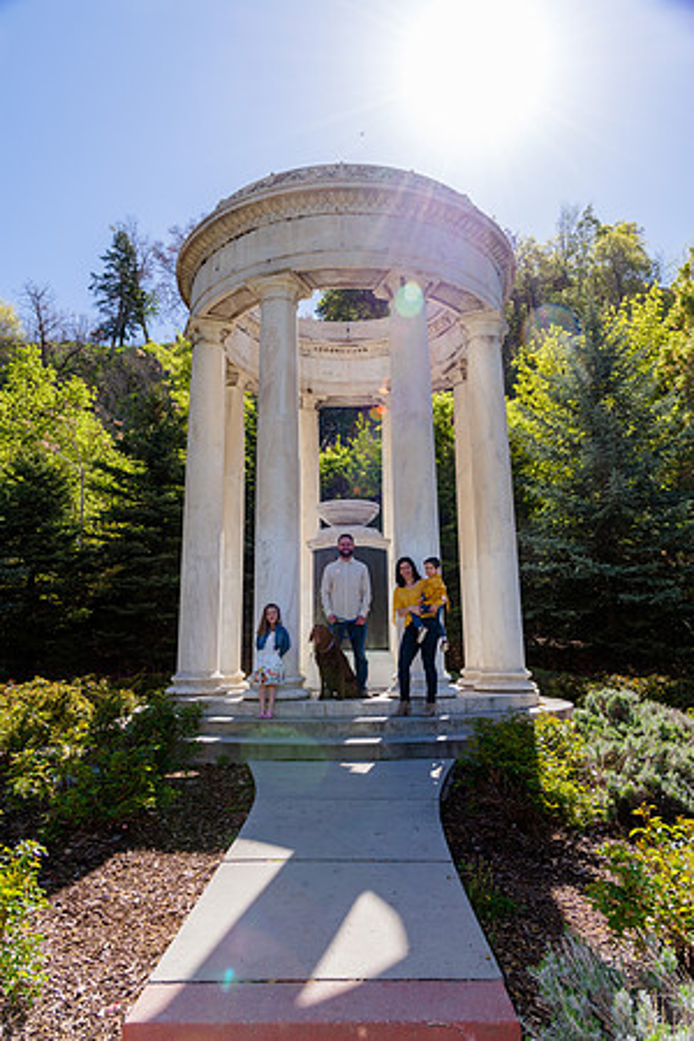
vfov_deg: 73.7
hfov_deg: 53.1
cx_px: 347
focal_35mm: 24
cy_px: 520
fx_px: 694
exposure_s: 1/250
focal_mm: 24
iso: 200
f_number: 10
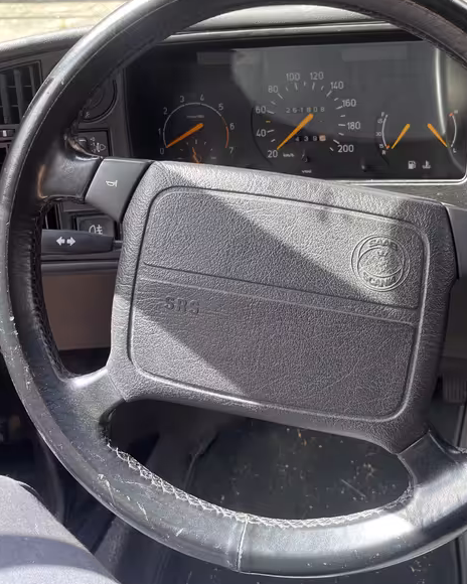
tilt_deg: -24.1
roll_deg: +1.9
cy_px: 196
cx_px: 297
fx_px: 605
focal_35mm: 35
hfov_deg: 41.9
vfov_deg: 50.6
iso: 32
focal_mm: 4.2
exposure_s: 1/121
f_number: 1.6
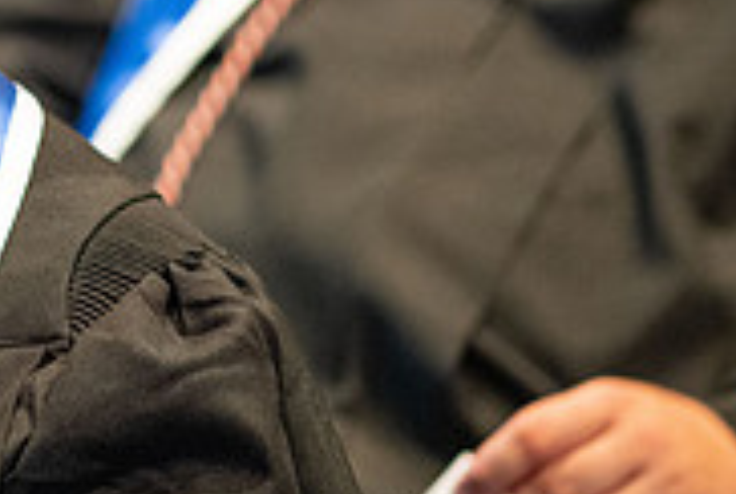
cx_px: -222
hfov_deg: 6.1
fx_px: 6839
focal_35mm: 334
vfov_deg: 4.1
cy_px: -59
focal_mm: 105
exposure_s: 1/200
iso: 5000
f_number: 1.4
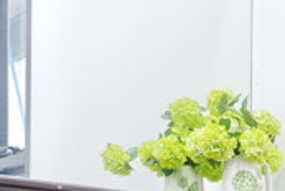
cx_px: 362
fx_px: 658
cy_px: 283
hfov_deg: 22.1
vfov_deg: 15.3
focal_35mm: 83
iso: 200
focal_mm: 16
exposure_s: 1/34
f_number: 3.5
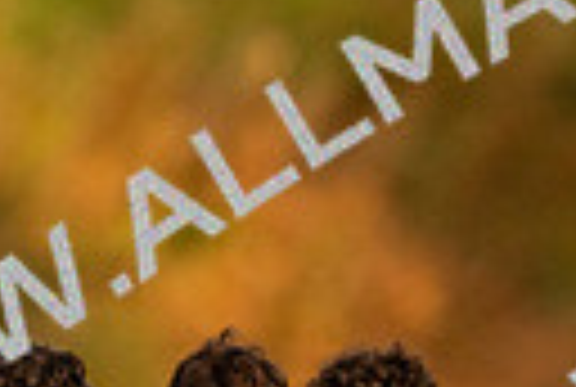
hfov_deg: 0.8
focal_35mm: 2713
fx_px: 43509
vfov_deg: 0.5
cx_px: 243
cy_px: 511
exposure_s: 1/2500
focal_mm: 600
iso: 2000
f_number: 4
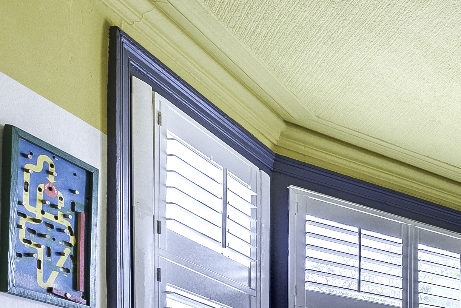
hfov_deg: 21.6
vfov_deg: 24.0
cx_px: 856
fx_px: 589
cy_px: 444
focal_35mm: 46
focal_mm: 12
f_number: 8
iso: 400
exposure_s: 1/125
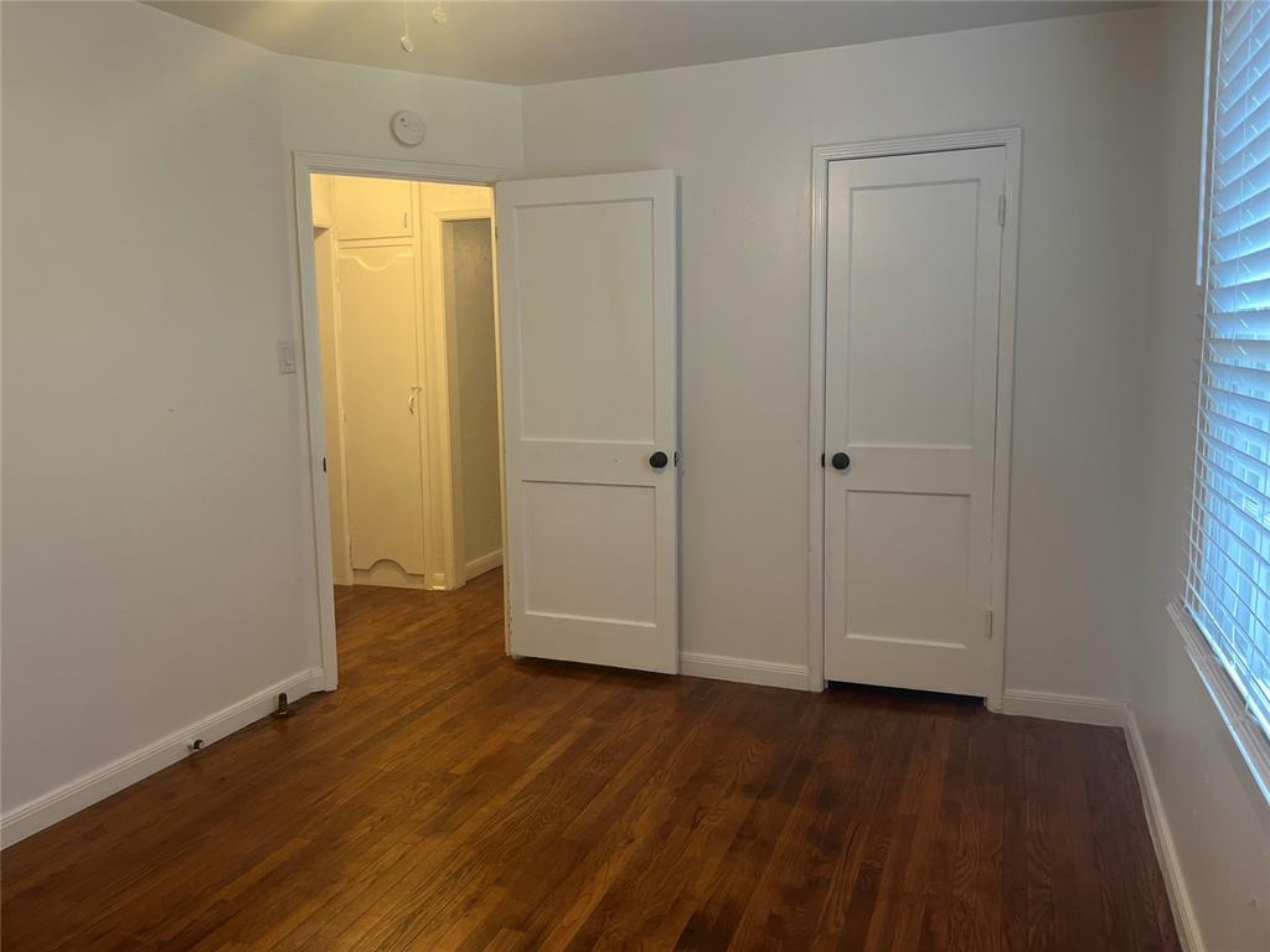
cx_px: 635
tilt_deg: -6.3
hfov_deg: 67.3
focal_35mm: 26
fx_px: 954
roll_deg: +0.9
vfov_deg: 53.1
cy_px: 476
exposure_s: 1/120
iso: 125
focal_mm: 5.1
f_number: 1.6
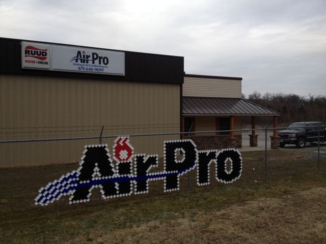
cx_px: 163
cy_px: 122
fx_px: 330
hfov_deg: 52.6
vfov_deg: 40.7
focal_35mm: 35
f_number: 2.4
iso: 50
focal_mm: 4.28
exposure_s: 1/247
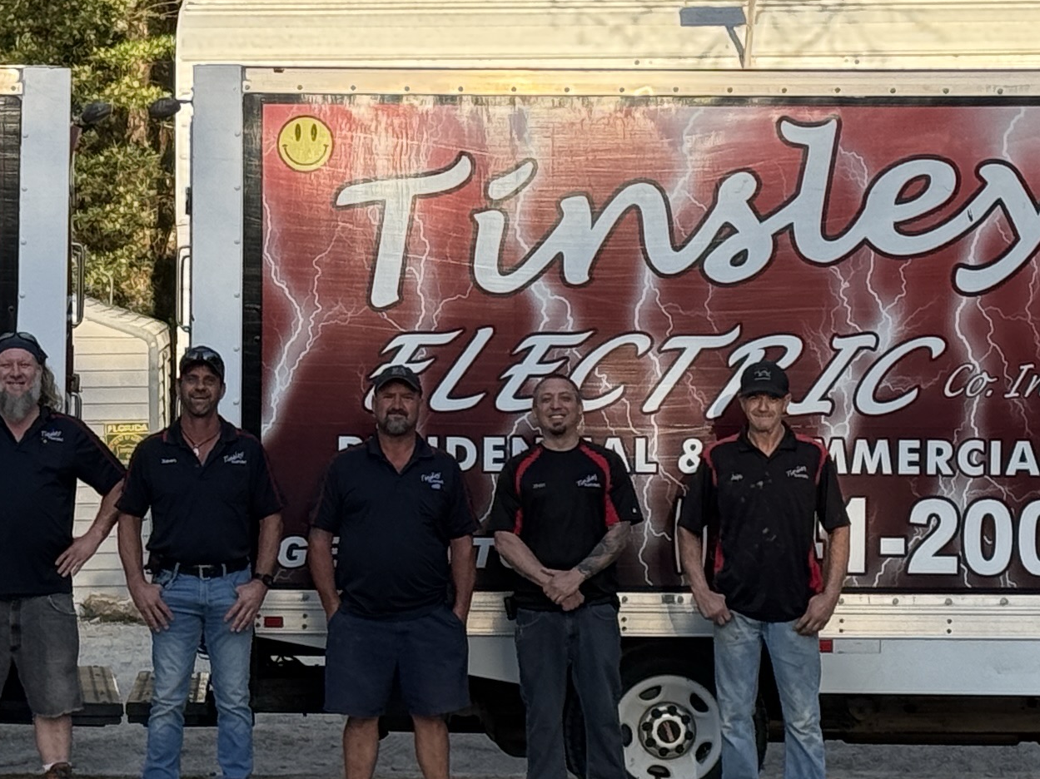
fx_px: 4655
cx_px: 232
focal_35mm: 155
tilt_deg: -2.8
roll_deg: +0.4
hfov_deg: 12.7
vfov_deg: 9.6
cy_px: 487
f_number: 1.78
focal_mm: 6.76
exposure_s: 1/1085
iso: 80
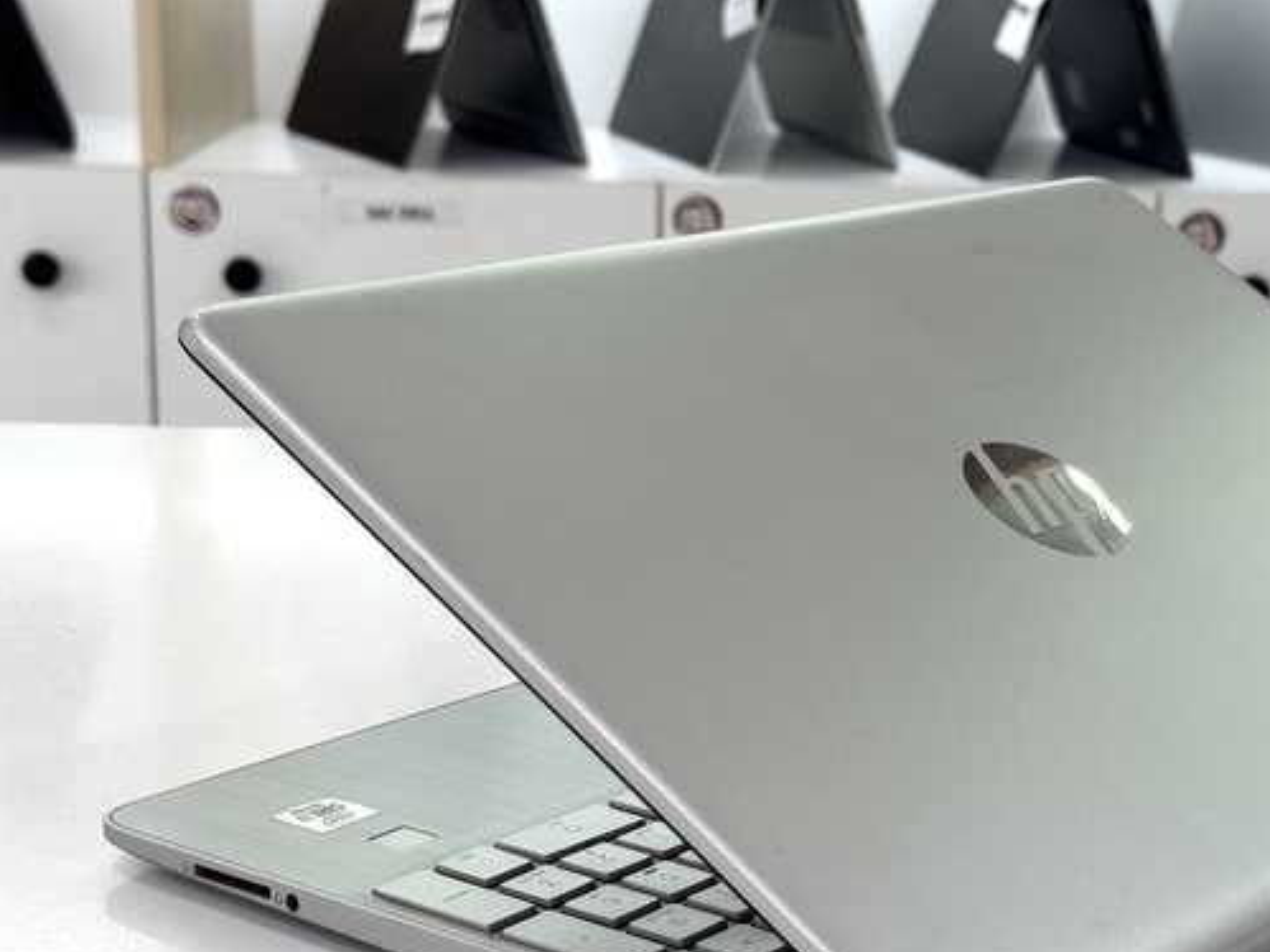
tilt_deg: -13.9
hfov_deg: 25.2
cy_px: 509
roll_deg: -0.4
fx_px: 2824
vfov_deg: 19.1
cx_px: 891
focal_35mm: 77
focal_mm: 6.76
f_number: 1.78
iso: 50
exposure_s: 1/139
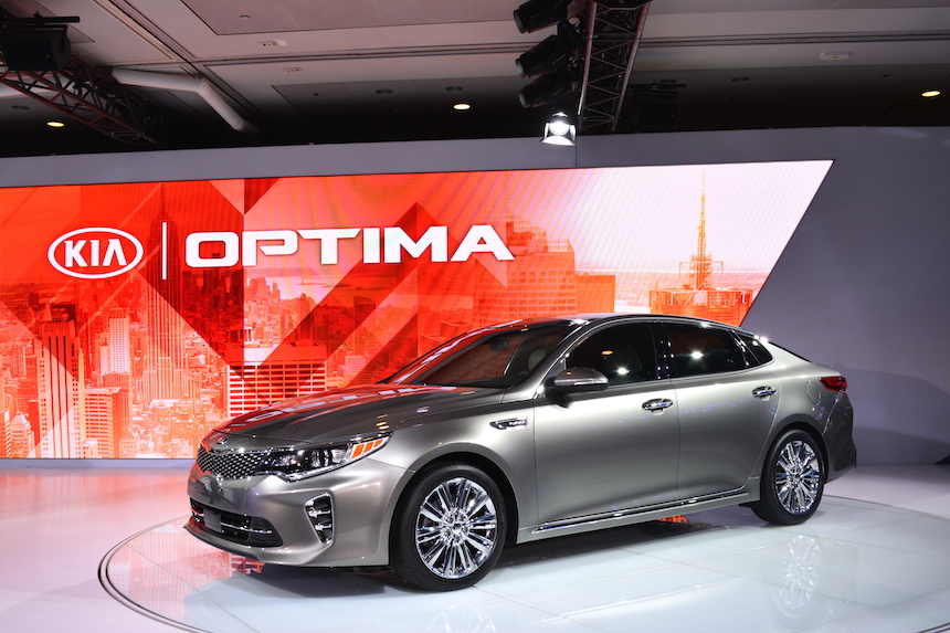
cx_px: 475
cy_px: 316
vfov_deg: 36.9
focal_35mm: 36
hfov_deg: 53.1
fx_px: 950
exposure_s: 1/60
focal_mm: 24
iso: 400
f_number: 8
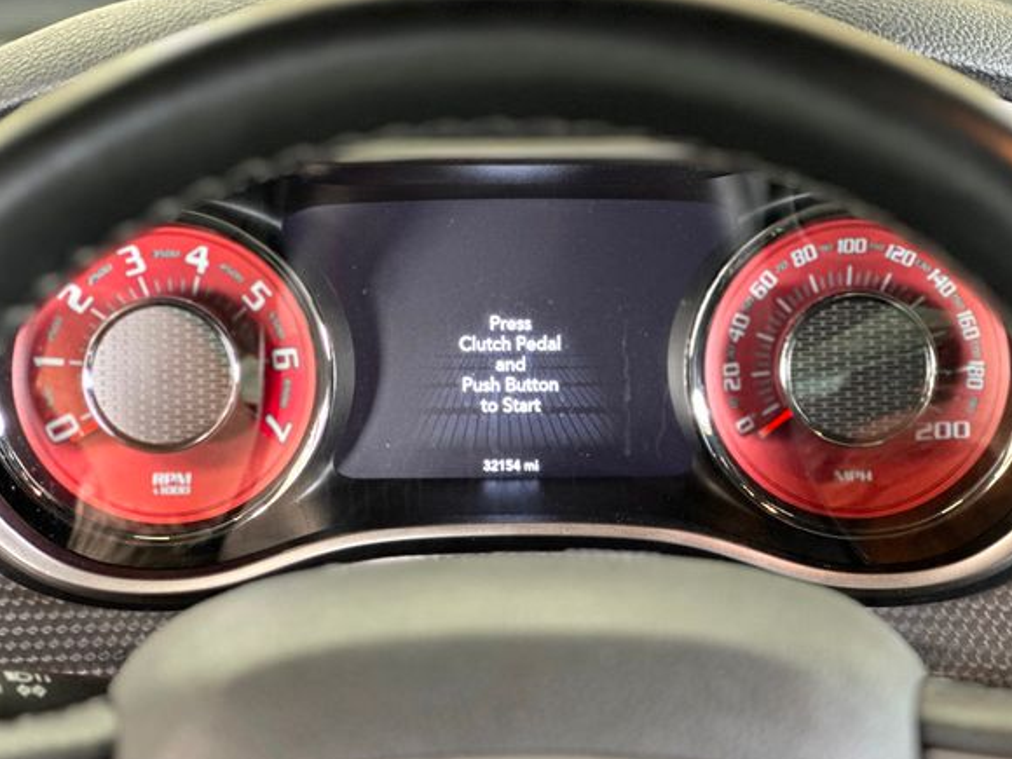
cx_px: 516
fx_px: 2485
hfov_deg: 23.0
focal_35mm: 85
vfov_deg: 17.4
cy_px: 380
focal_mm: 9
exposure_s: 1/17
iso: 400
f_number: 2.8
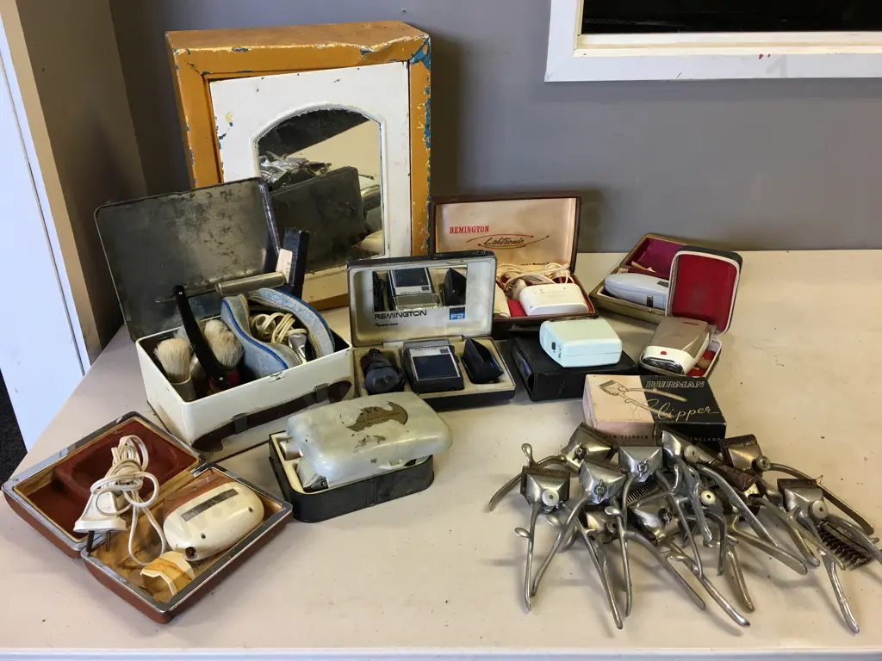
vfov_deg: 48.2
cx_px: 441
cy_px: 330
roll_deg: +0.2
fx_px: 739
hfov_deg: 61.7
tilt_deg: -27.6
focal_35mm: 29
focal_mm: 4.15
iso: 40
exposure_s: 1/33
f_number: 2.2
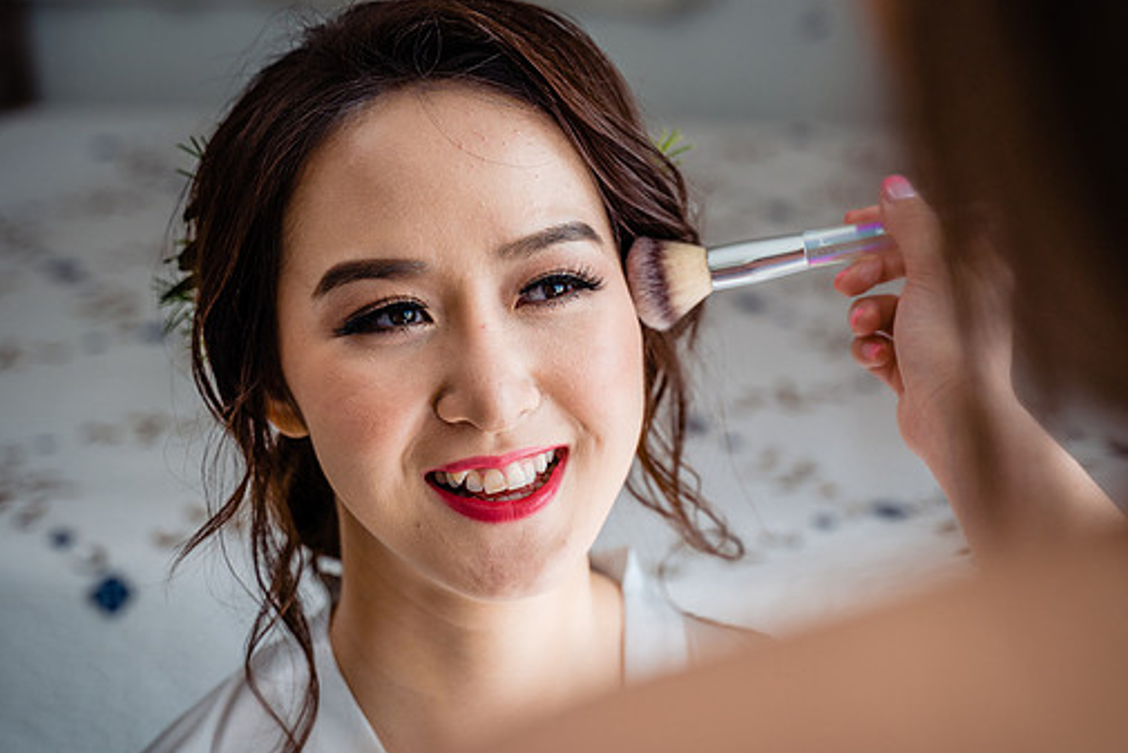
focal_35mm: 63
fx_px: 1974
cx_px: 583
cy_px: 371
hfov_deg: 31.9
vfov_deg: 21.6
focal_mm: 51
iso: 250
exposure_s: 1/320
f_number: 3.2
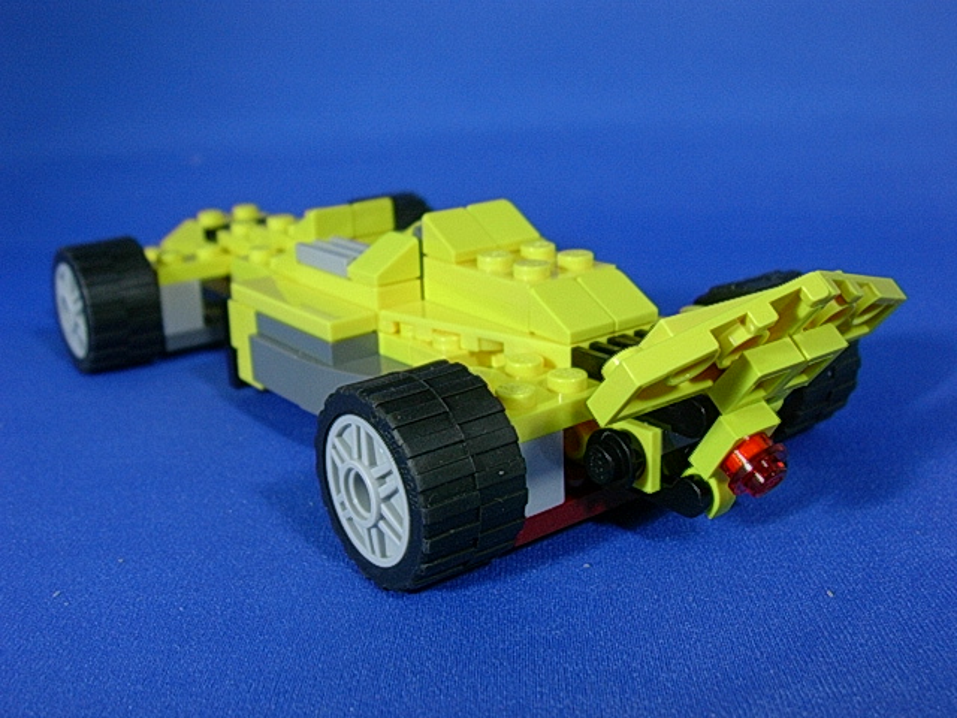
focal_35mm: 41
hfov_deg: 45.8
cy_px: 359
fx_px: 1133
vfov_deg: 35.1
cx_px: 478
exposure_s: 1/13
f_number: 2.8
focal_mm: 6.2
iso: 70
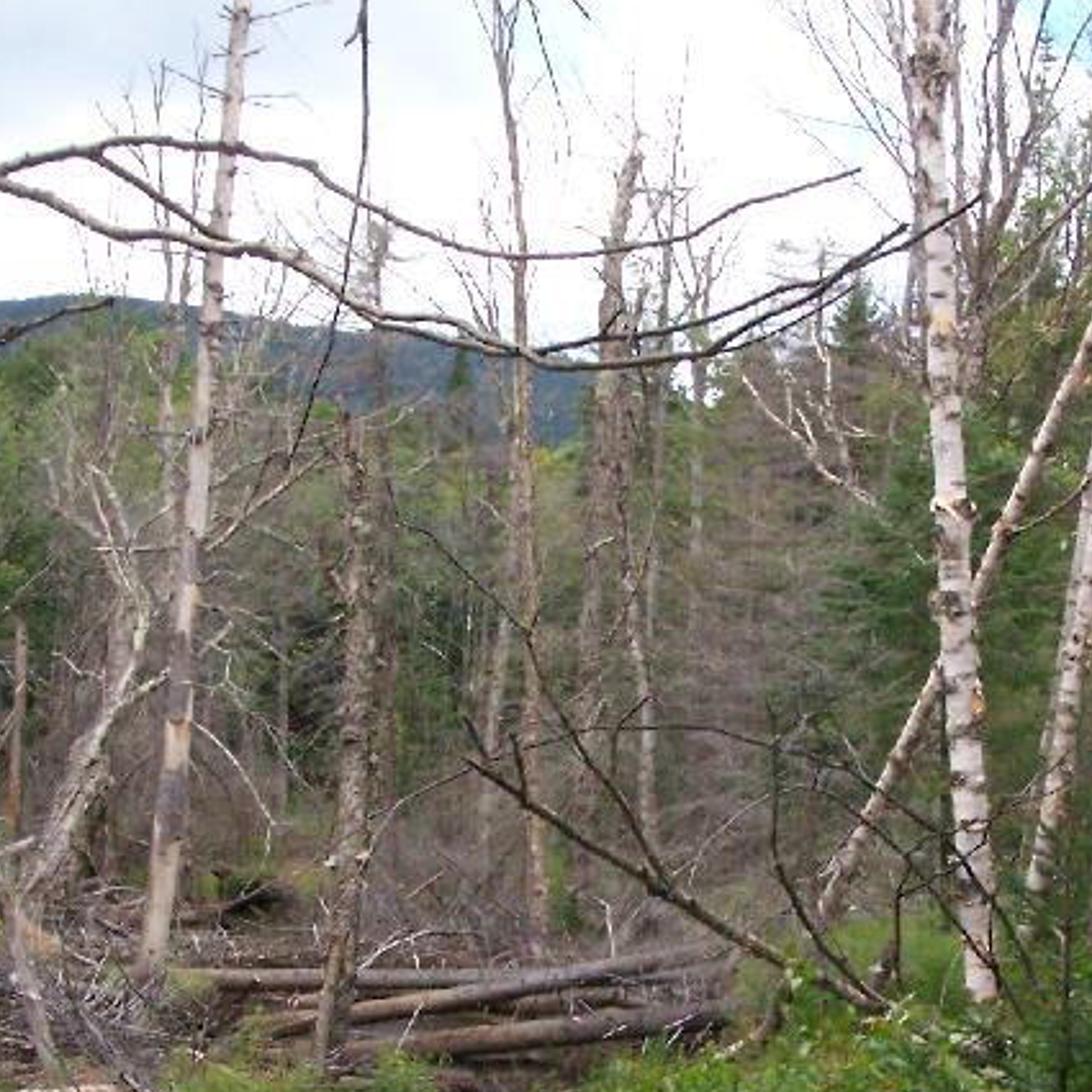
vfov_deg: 21.3
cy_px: 712
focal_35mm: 81
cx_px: 683
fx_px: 2891
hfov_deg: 21.3
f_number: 5.6
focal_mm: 6.3
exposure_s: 1/640
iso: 400
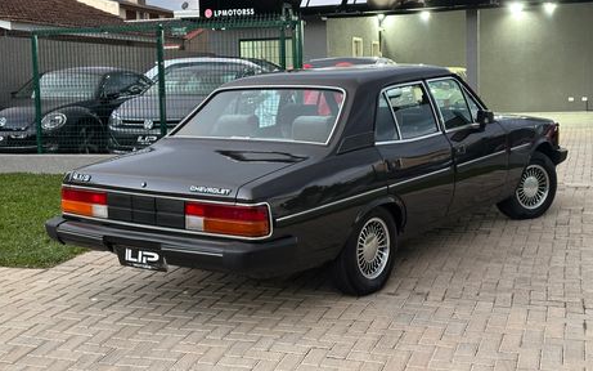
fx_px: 840
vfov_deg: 24.8
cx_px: 298
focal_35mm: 52
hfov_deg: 38.9
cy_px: 146
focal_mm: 6.86
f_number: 1.78
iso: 320
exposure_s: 1/40
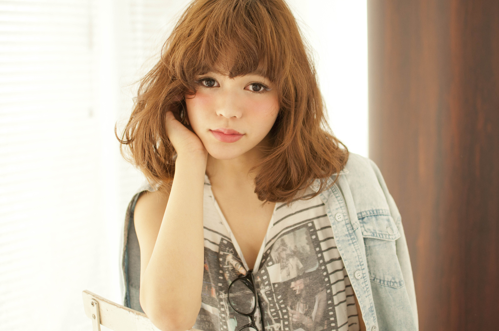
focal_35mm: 52
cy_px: 166
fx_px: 727
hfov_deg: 37.9
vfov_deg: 25.7
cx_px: 250
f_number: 1.8
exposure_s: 1/160
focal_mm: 35
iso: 200
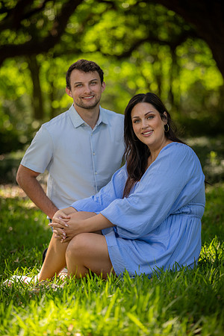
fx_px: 1073
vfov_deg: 17.8
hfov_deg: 11.9
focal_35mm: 115
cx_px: 112
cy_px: 168
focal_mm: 115
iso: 100
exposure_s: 1/125
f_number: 3.2
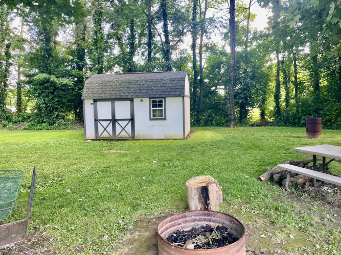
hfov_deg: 67.3
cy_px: 128
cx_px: 170
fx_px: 256
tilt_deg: -4.1
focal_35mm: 26
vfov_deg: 53.0
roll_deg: +1.4
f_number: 1.6
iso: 100
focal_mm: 4.2
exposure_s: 1/121
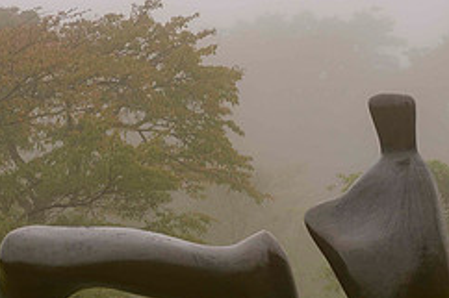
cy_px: 172
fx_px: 2455
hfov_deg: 10.4
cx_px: 46
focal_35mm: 197
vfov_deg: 7.0
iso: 64
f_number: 4.5
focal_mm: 70
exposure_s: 1/320
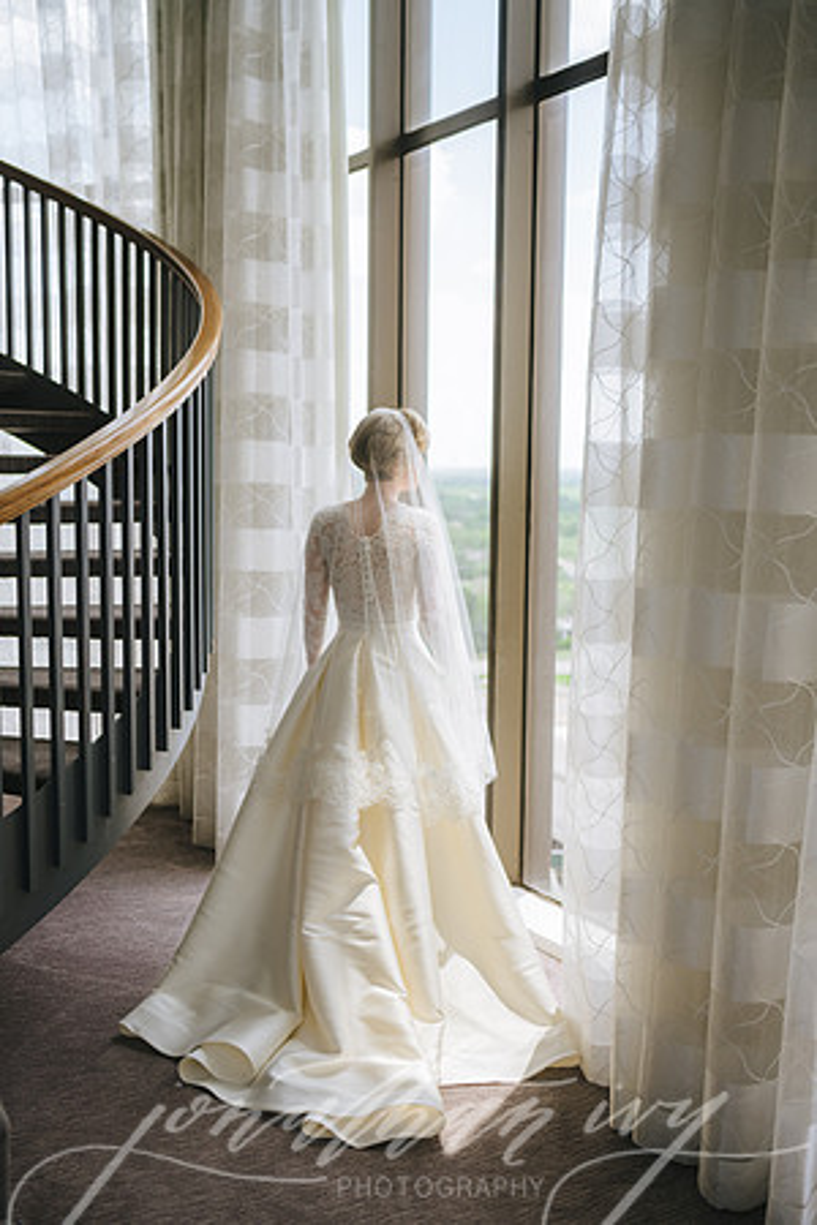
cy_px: 612
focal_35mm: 40
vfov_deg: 48.5
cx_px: 408
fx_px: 1362
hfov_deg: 33.4
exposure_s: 1/250
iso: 200
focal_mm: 40
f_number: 2.8
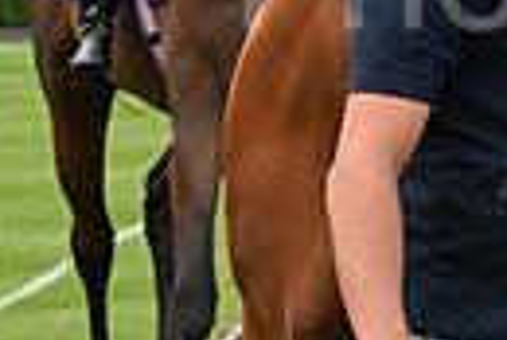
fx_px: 5358
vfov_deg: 3.6
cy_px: -217
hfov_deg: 5.4
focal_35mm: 380
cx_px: 749
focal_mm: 85
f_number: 5.6
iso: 640
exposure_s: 1/500
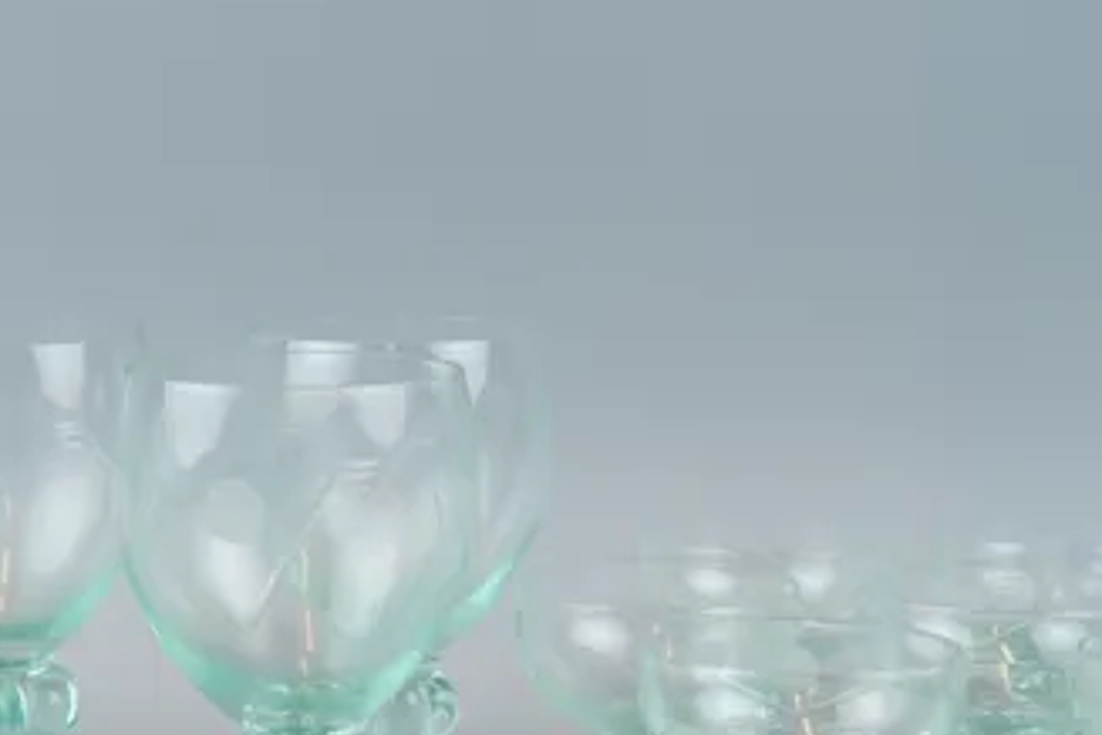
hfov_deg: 23.1
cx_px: 438
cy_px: 637
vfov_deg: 15.4
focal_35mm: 88
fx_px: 2694
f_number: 4
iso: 100
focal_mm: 32
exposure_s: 1/60
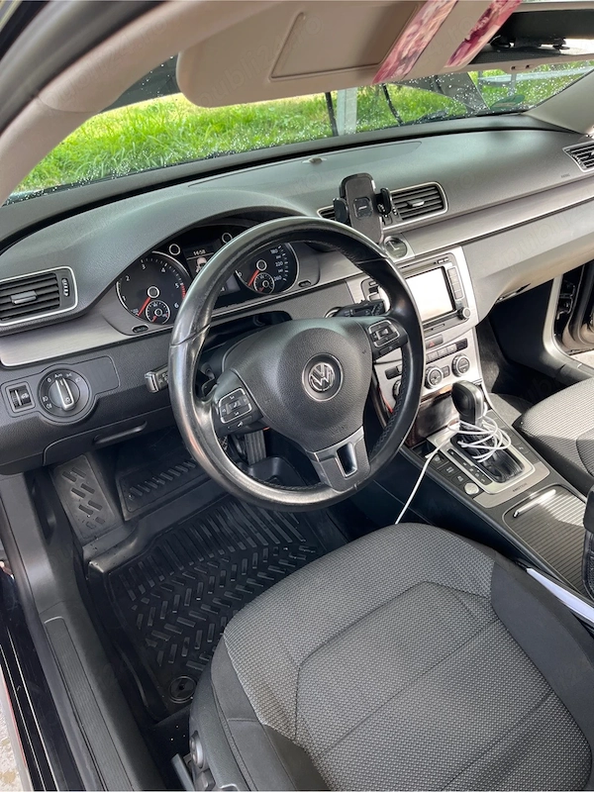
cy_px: 396
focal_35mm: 26
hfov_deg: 53.1
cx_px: 297
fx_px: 595
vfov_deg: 67.3
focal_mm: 5.1
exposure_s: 1/121
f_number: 1.6
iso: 64
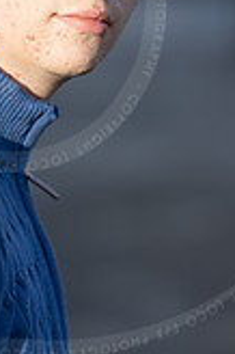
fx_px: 2286
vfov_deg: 8.8
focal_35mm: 233
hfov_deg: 5.9
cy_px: 80
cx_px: 17
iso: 100
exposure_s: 1/1000
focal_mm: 85
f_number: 1.8
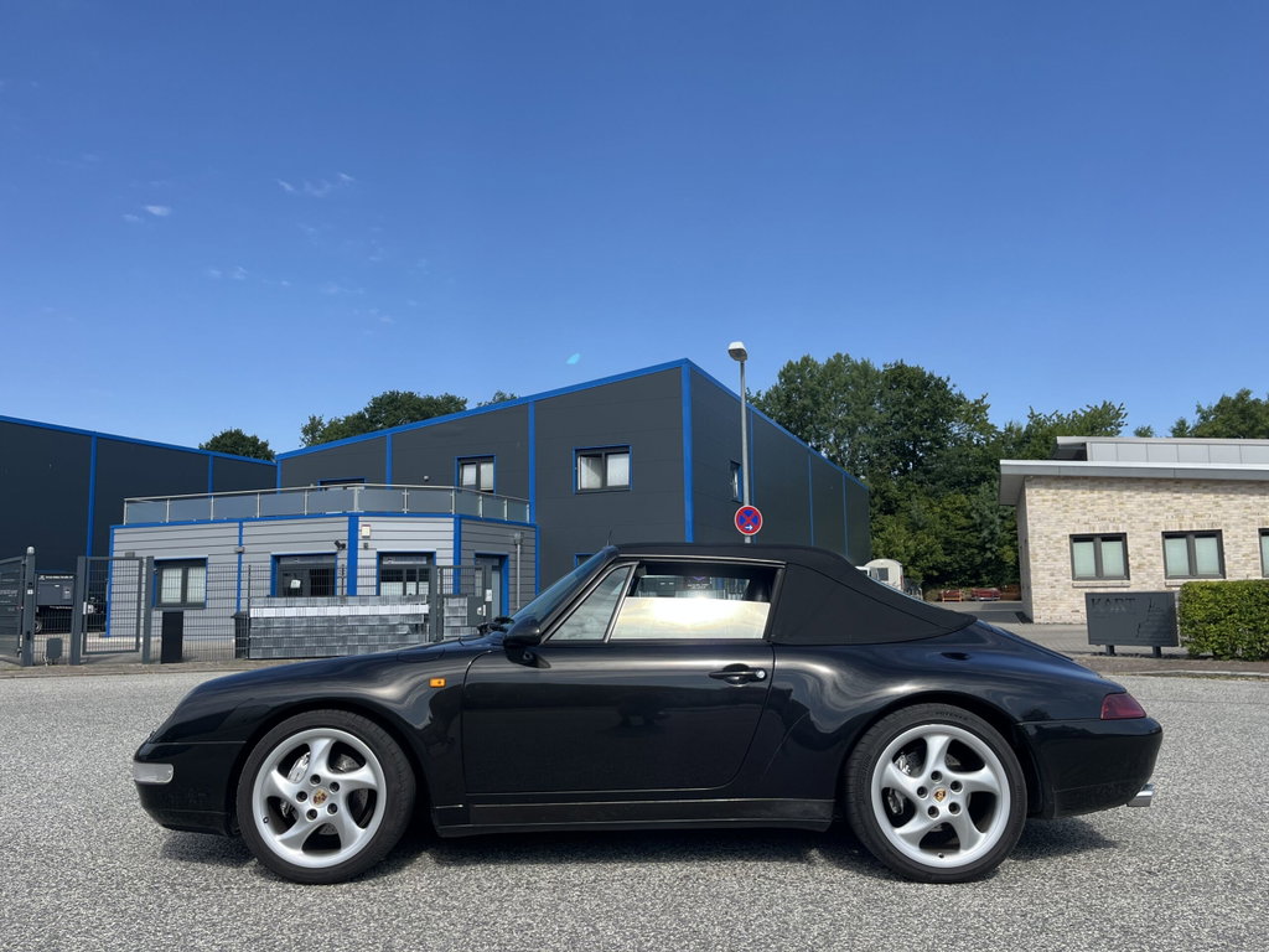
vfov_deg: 53.1
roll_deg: +0.4
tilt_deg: +5.5
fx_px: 953
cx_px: 634
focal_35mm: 26
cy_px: 476
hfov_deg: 67.3
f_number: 1.6
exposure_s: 1/2632
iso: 50
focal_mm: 5.1
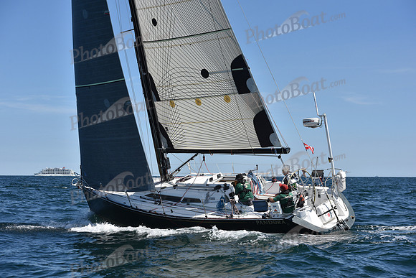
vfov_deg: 19.5
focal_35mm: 70
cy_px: 139
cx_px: 208
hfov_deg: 28.8
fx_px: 809
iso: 250
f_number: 7.1
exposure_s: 1/1600
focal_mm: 70
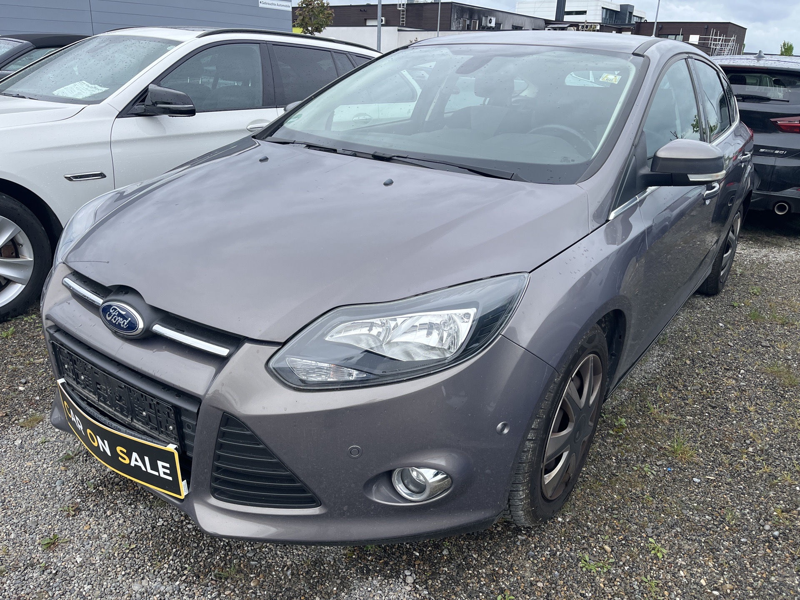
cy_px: 300
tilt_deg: -21.2
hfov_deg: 67.3
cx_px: 400
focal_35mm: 26
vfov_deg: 53.1
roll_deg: -1.8
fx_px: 601
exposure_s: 1/1672
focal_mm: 5.1
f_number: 1.6
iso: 50
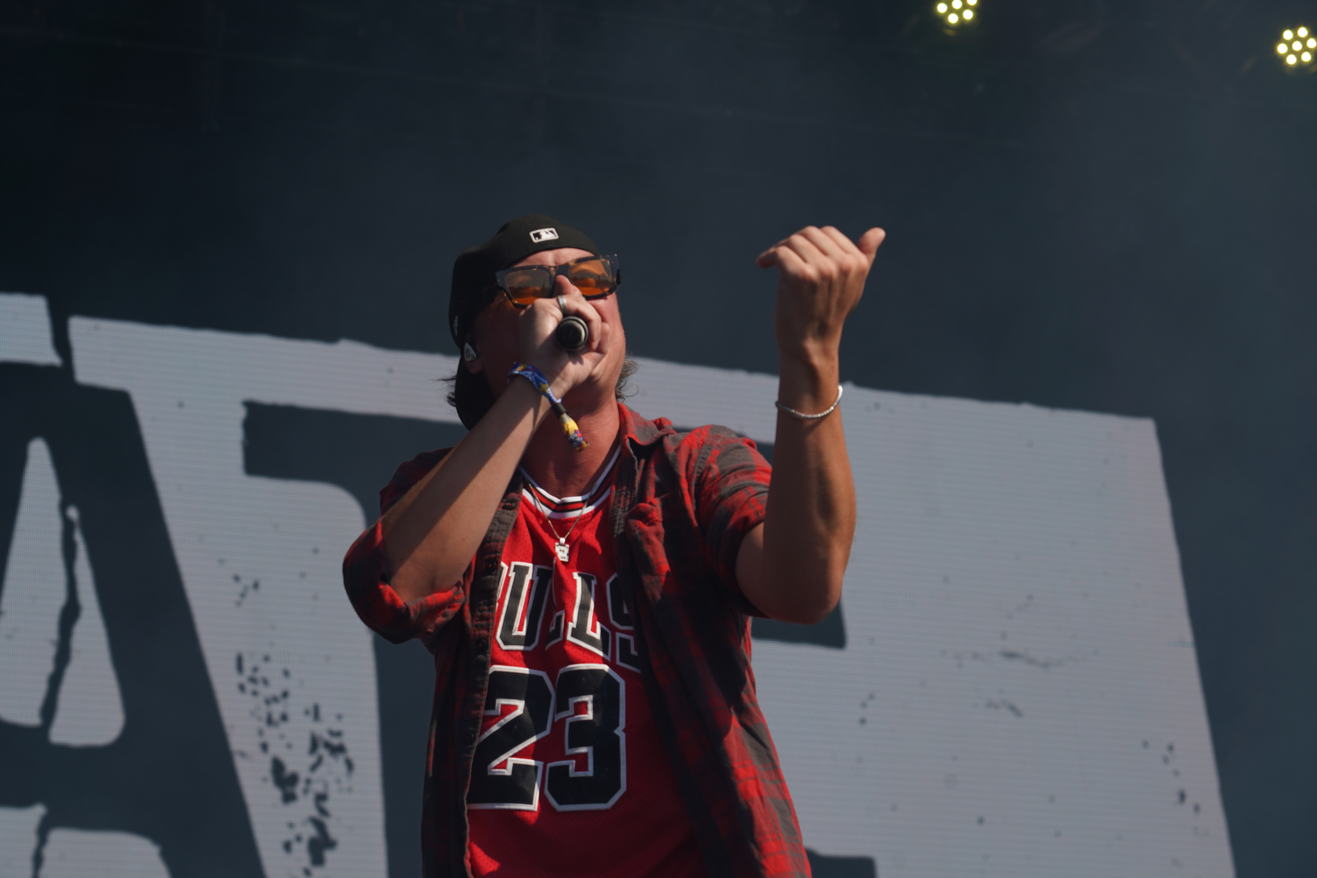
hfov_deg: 19.5
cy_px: 439
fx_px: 3841
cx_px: 658
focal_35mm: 105
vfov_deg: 13.0
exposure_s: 1/400
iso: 100
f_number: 8
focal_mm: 105
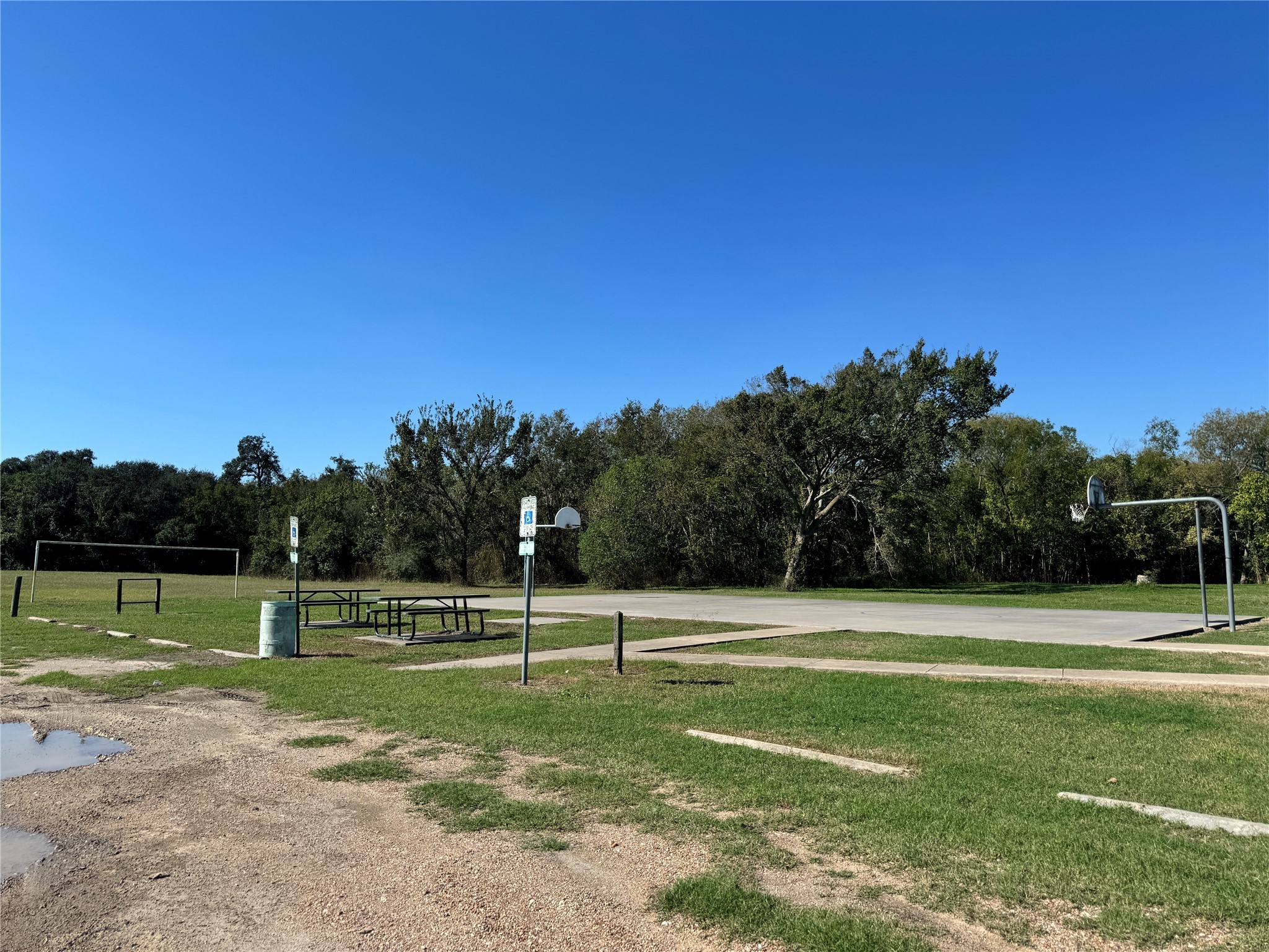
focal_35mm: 24
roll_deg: -0.5
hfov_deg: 71.6
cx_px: 634
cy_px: 476
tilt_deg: +4.4
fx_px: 880
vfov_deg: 56.8
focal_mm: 6.76
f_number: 1.78
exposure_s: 1/4950
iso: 80
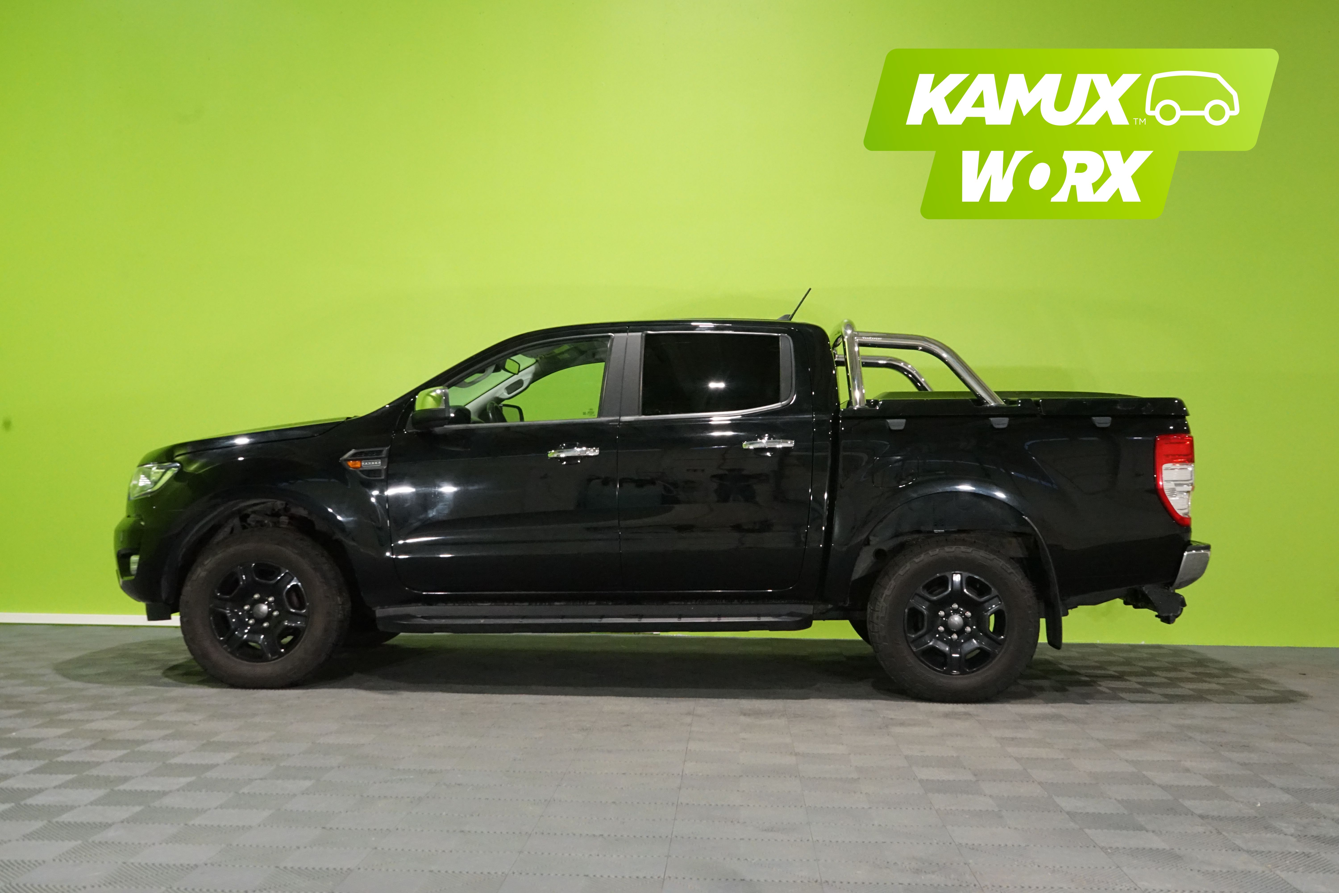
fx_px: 1339
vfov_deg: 36.9
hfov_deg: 53.1
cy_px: 446
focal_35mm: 36
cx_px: 670
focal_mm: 36
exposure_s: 1/80
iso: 6400
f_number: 10
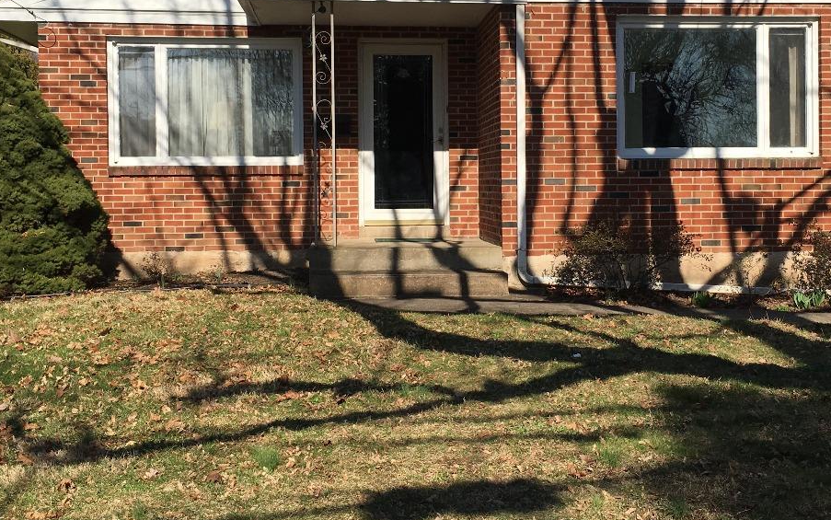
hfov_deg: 40.9
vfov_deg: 26.3
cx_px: 479
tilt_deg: +0.0
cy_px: 191
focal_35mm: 49
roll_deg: +0.5
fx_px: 1110
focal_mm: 4.15
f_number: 2.2
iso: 25
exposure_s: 1/1789
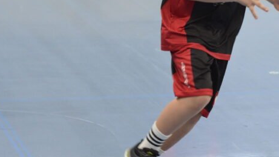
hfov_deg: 8.8
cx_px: 206
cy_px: -32
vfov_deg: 5.0
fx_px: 1805
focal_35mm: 244
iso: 1600
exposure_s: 1/320
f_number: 4.2
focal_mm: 70
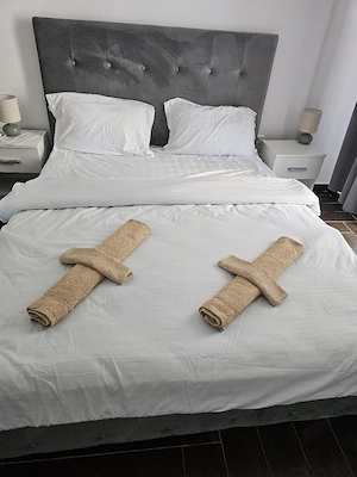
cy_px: 238
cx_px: 178
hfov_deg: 58.9
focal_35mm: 23
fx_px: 316
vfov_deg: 73.9
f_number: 1.7
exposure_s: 1/143
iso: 320
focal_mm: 6.3
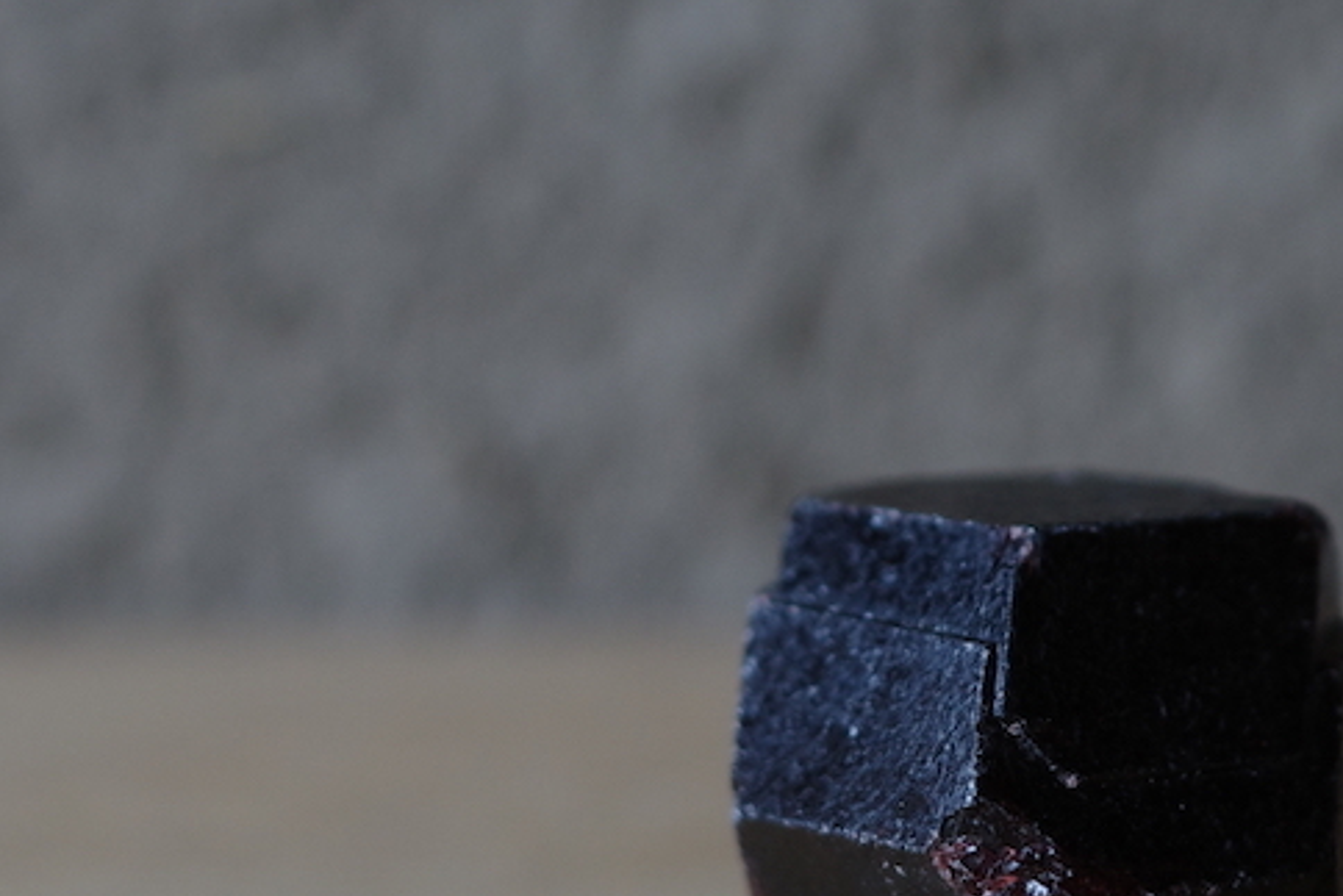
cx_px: 1088
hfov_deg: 16.4
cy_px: 294
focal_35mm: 124
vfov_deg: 11.1
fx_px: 4627
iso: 200
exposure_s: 1/125
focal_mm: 26
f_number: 2.8
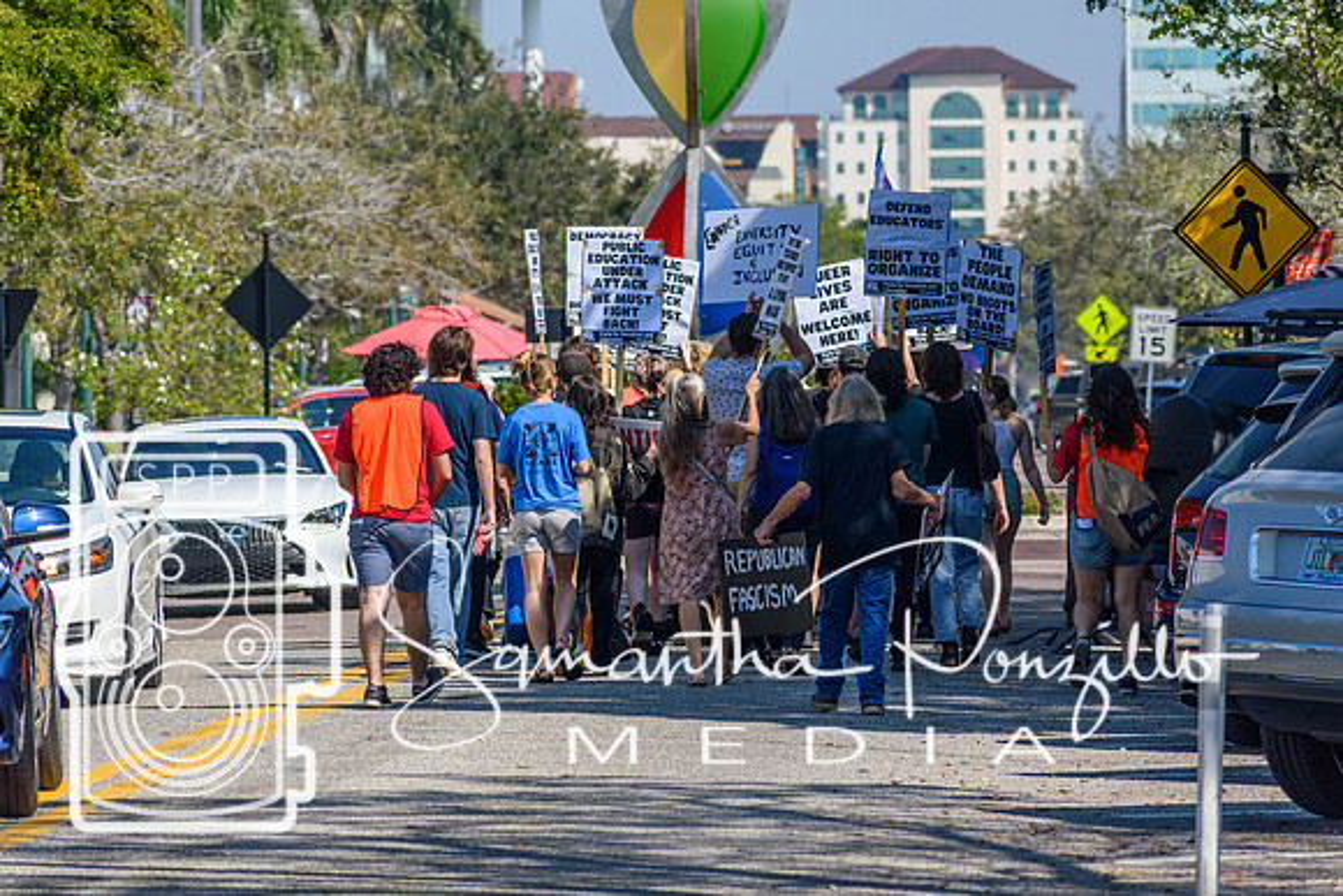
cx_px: 672
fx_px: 10810
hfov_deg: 7.1
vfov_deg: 4.7
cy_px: 448
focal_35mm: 290
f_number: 5.6
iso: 220
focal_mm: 185
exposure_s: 1/2000
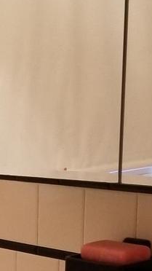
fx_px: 839
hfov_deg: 9.2
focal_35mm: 117
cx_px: -221
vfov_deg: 17.0
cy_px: 377
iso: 100
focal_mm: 4.3
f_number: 1.7
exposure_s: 1/60
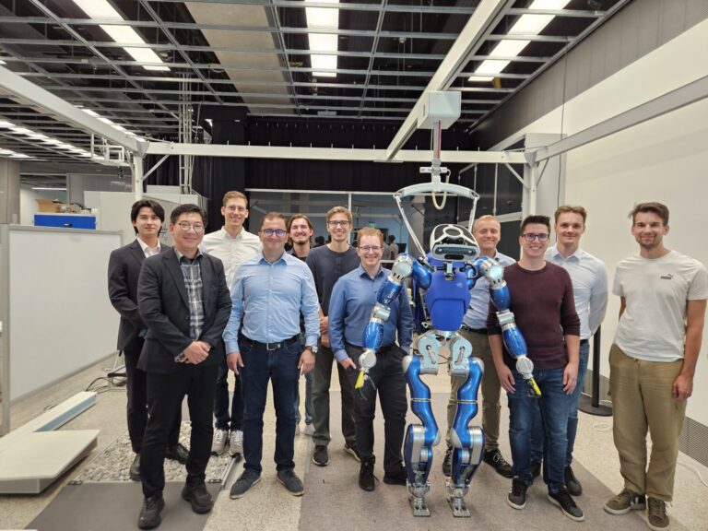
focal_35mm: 23
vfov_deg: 58.9
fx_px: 470
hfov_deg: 73.9
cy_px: 266
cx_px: 354
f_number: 1.8
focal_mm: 5.4
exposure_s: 1/100
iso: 250
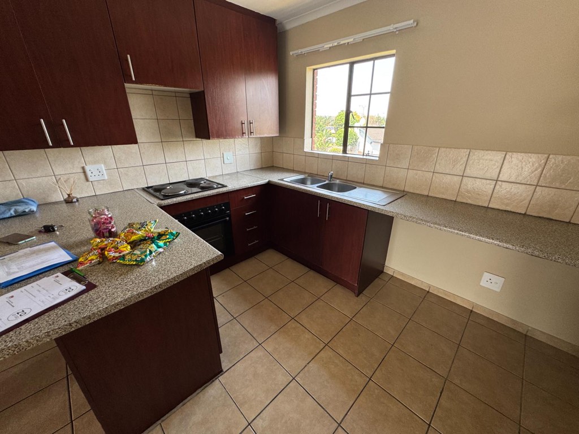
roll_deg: +0.2
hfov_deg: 102.1
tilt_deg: -21.1
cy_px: 217
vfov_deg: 85.7
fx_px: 234
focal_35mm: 14
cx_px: 290
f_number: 2.2
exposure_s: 1/99
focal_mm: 2.22
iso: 64
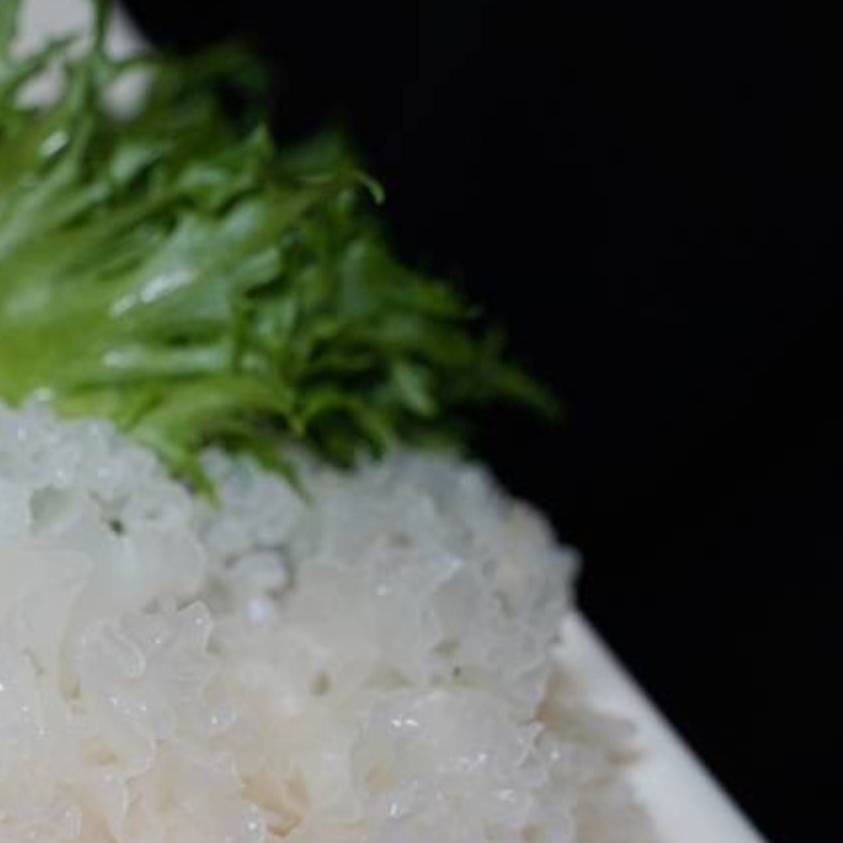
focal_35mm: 99
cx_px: 2
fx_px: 2728
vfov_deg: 17.3
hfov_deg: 17.2
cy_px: 755
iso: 100
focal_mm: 41
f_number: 5
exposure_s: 1/100
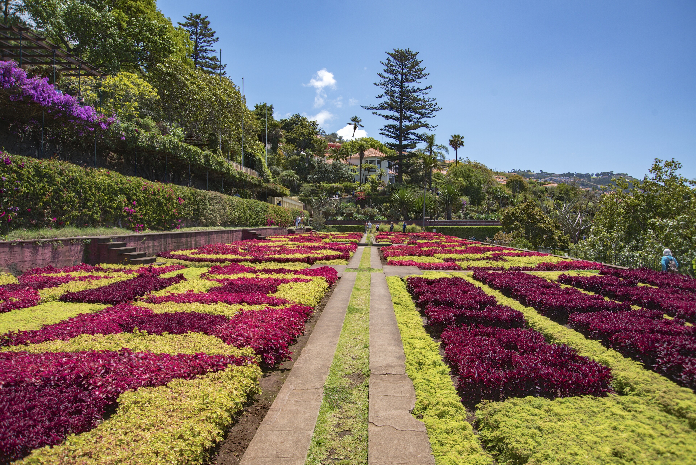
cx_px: 348
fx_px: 464
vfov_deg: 53.2
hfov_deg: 73.7
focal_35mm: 24
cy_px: 232
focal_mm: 24
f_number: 7.1
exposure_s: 1/500
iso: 160
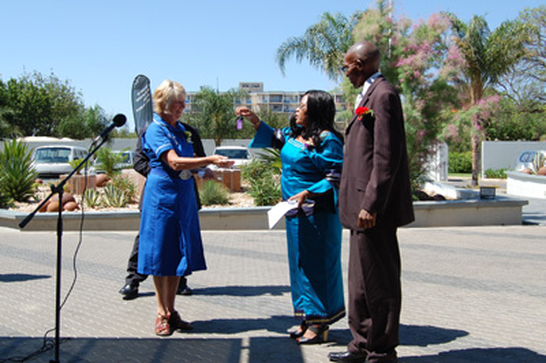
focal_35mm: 39
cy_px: 182
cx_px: 273
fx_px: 591
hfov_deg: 49.6
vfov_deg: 34.2
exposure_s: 1/250
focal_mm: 26
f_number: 8
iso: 200
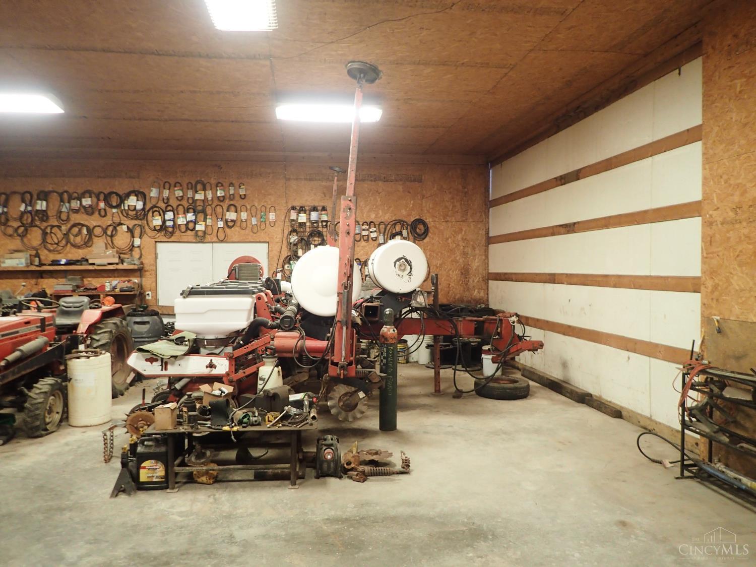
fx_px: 546
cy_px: 284
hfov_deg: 69.4
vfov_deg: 54.9
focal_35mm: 25
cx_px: 378
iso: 250
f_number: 2
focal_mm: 4.5
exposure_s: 1/30
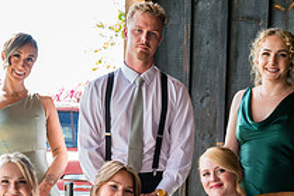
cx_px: 136
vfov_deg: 10.7
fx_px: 1020
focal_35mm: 125
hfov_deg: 16.4
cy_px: 249
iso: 400
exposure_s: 1/100
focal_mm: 45
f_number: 5.6
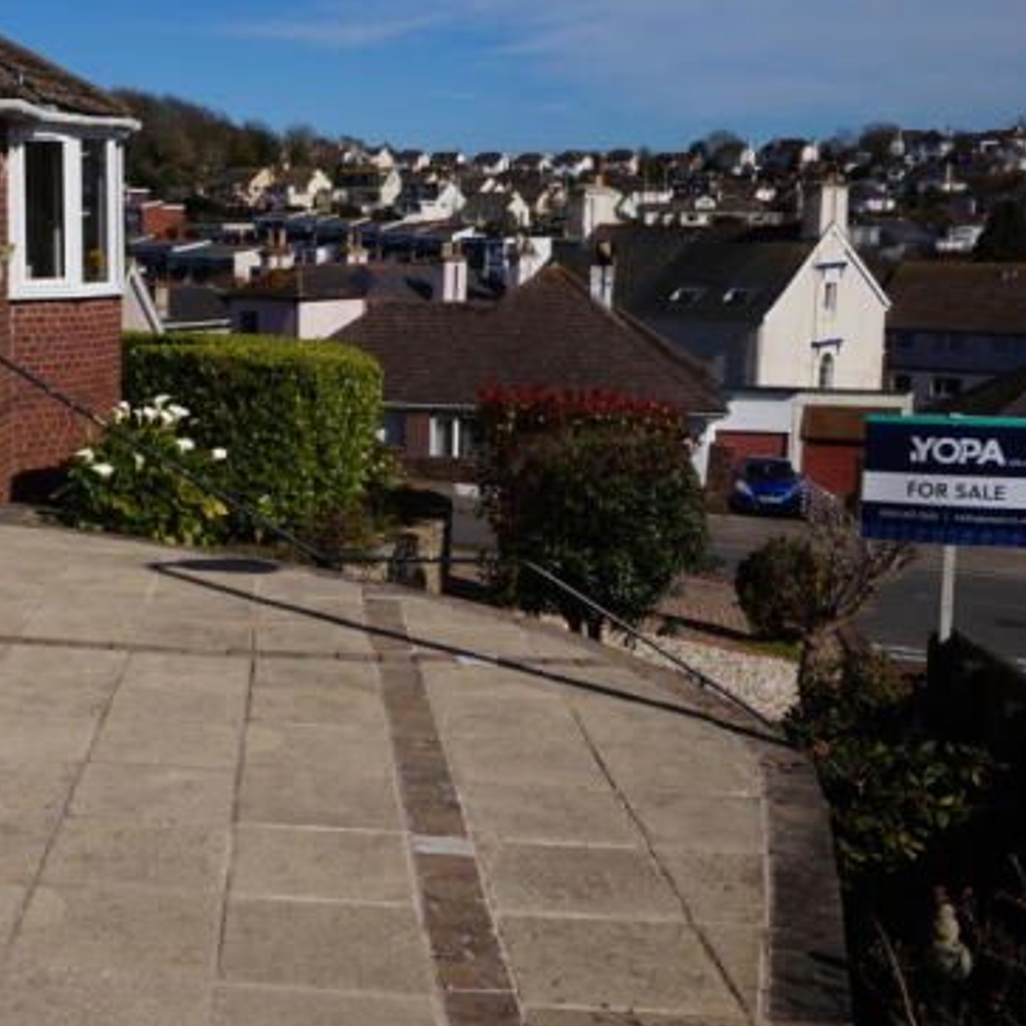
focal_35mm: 46
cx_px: 181
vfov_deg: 36.8
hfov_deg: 35.4
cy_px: 476
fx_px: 1543
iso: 100
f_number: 18
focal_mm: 20
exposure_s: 1/160
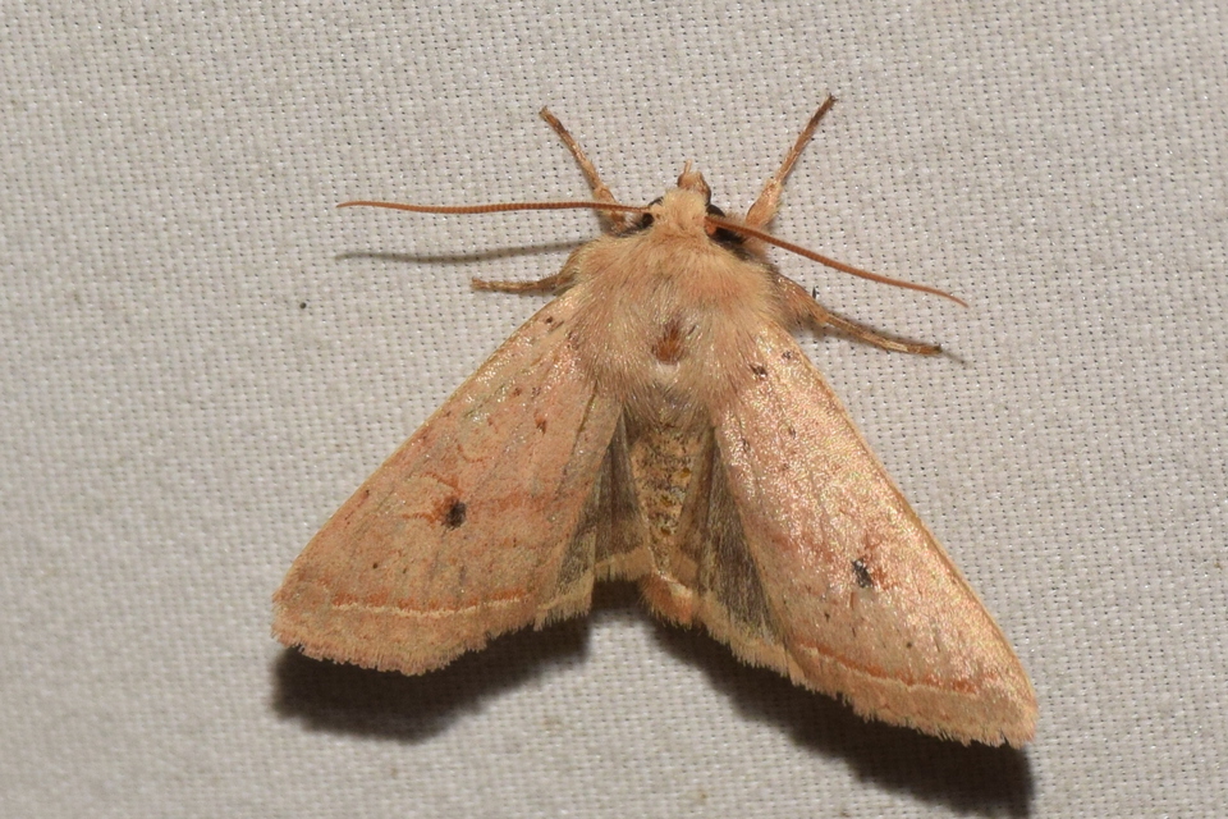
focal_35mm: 210
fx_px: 7163
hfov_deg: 9.8
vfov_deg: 6.5
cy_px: 410
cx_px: 614
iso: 500
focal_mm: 140
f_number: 14
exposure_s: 1/160
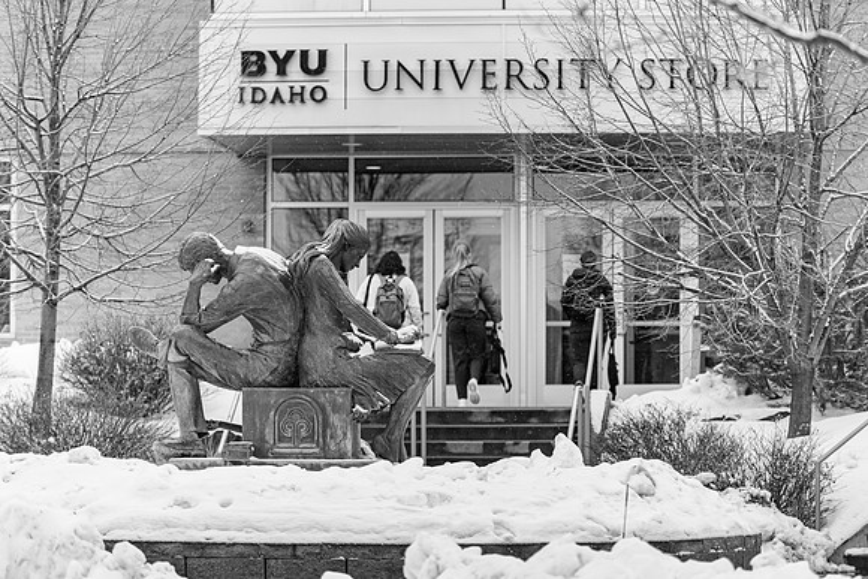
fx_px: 3854
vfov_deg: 8.6
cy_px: 262
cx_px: 478
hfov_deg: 12.8
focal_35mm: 160
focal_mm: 145
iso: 100
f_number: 2.8
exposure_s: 1/1000
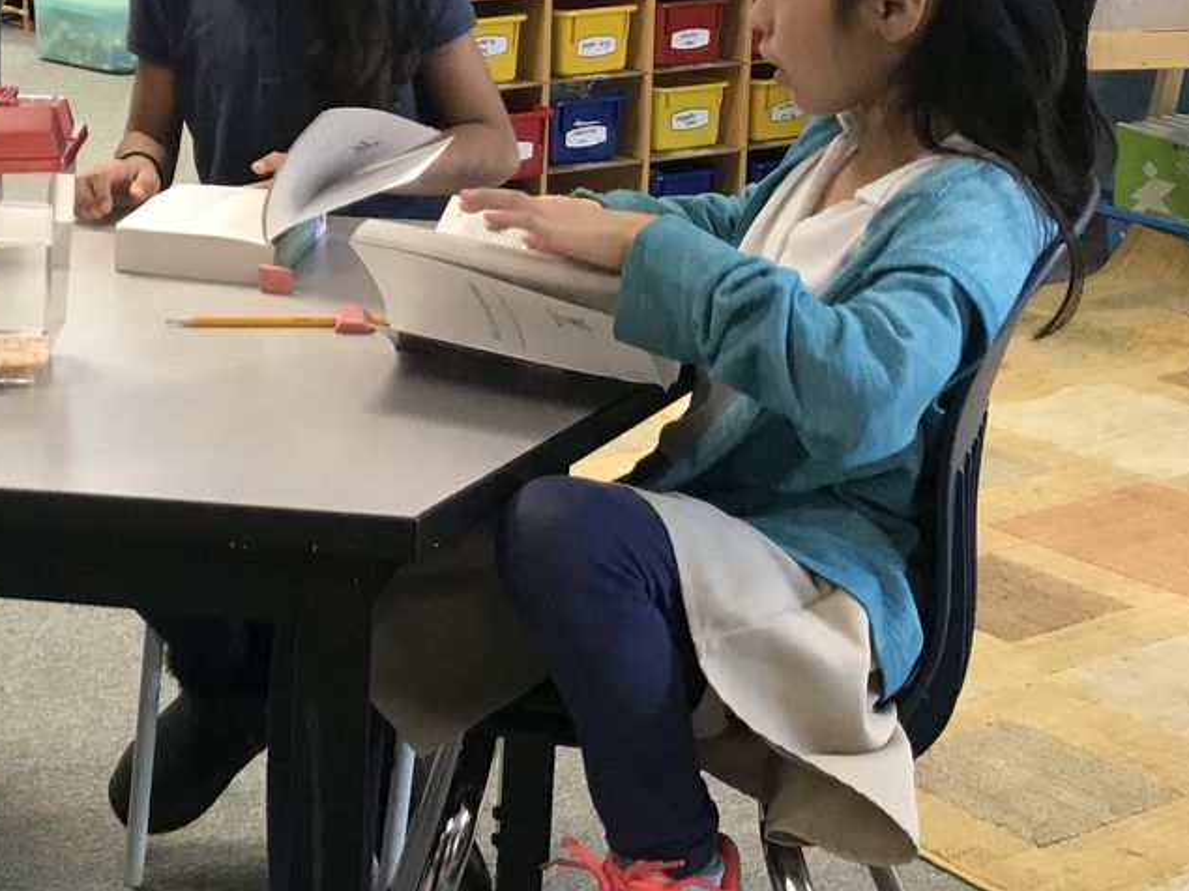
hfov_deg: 27.1
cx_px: -41
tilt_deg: -9.8
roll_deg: -0.6
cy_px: 73
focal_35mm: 67
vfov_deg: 21.4
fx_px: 2301
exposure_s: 1/30
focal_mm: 3.99
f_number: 1.8
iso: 40
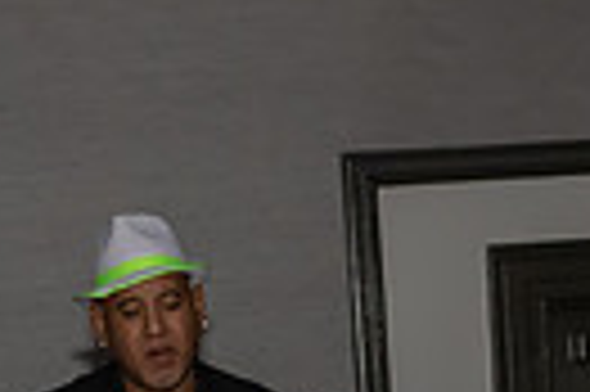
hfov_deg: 15.5
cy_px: 898
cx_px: 337
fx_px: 2161
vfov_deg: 9.4
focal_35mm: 132
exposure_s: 1/250
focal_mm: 17
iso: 1000
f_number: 7.1
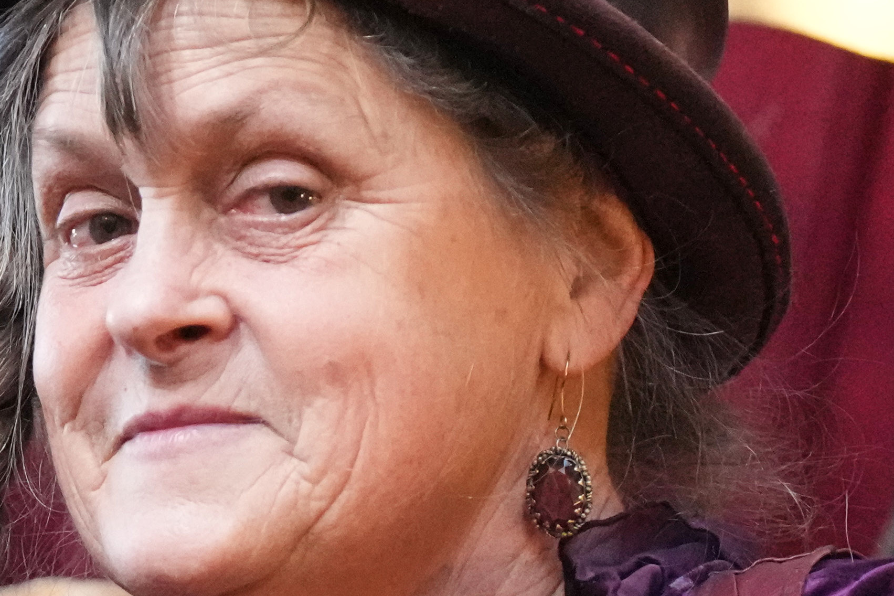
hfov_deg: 5.8
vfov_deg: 3.8
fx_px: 8815
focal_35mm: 355
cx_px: -54
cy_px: 1090
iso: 10000
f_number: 4
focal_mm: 70
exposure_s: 1/250
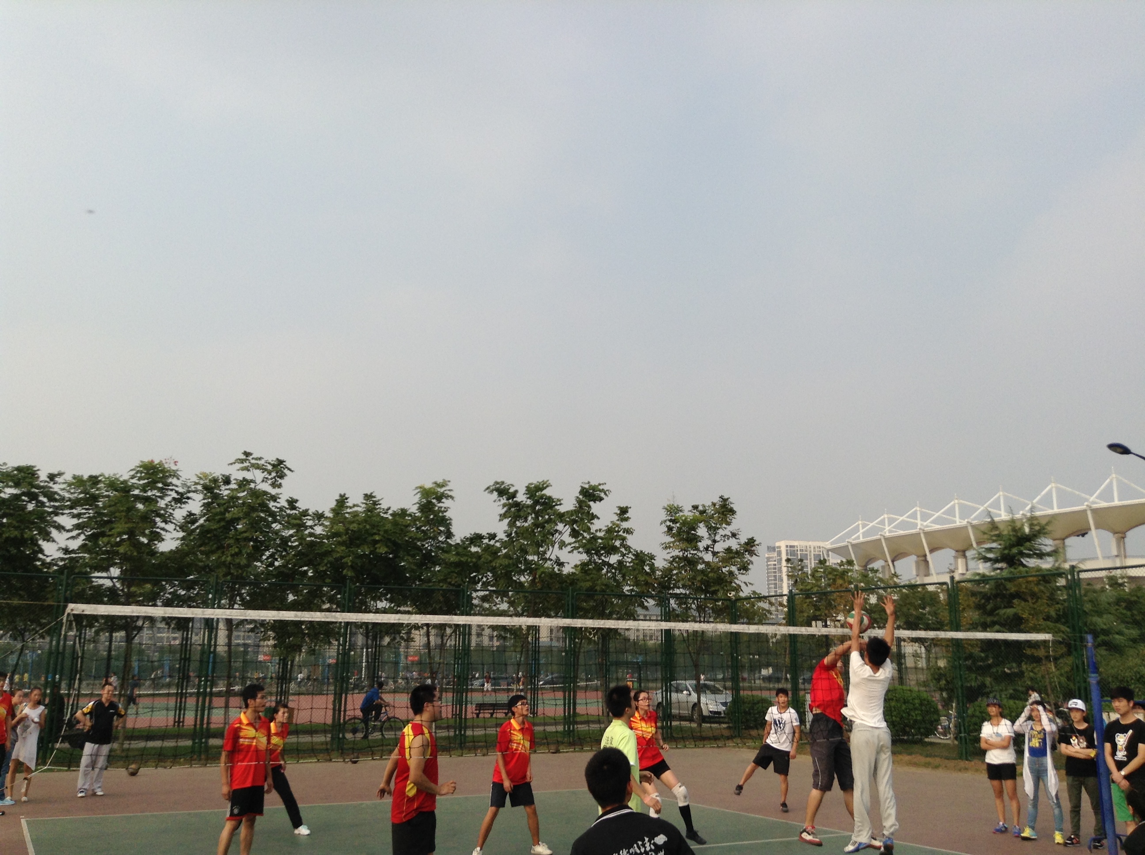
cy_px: 428
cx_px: 572
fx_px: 1090
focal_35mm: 33
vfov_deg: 42.8
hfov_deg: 55.4
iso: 32
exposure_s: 1/965
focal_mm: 3.3
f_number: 2.4
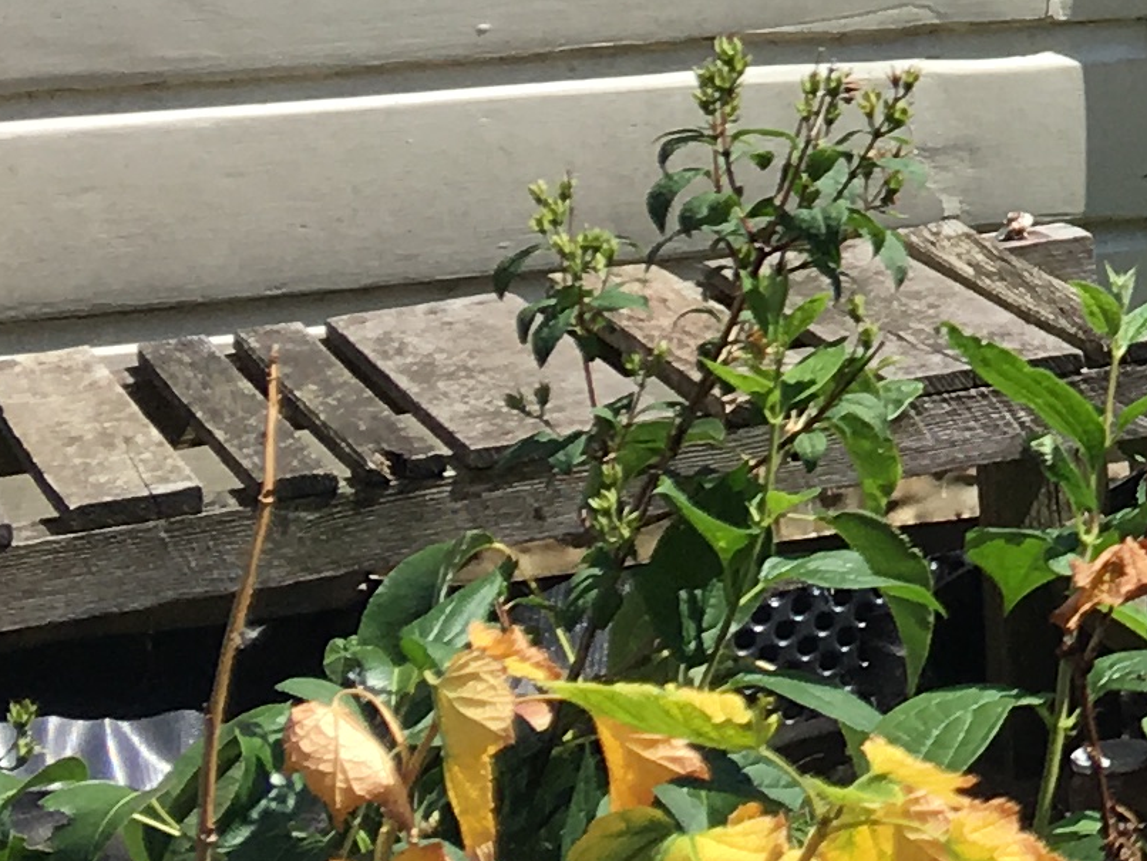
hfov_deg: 12.2
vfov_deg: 9.9
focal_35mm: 145
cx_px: 2224
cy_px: -475
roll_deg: -0.8
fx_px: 4806
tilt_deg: -2.2
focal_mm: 4.15
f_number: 2.2
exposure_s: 1/1282
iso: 25
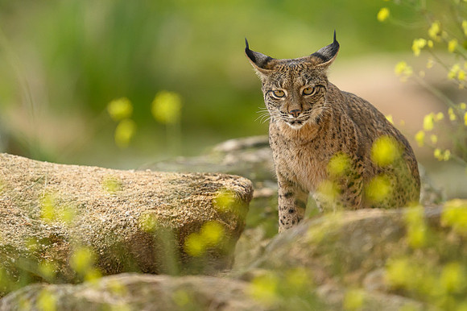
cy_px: 123
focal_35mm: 809
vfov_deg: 1.7
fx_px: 10493
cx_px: 265
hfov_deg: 2.5
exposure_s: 1/2000
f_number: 4
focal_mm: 560
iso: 1100
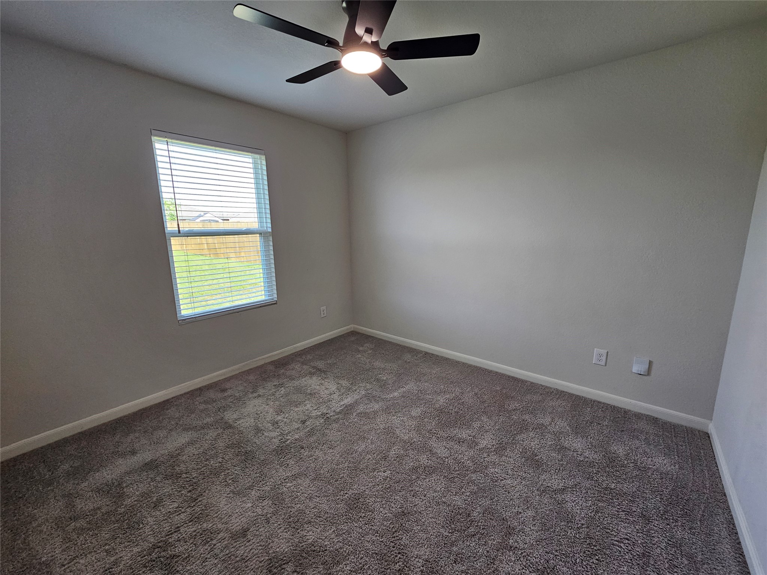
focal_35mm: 13
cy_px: 288
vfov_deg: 89.9
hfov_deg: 106.2
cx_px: 384
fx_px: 288
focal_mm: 2.2
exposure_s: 1/60
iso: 100
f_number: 2.2
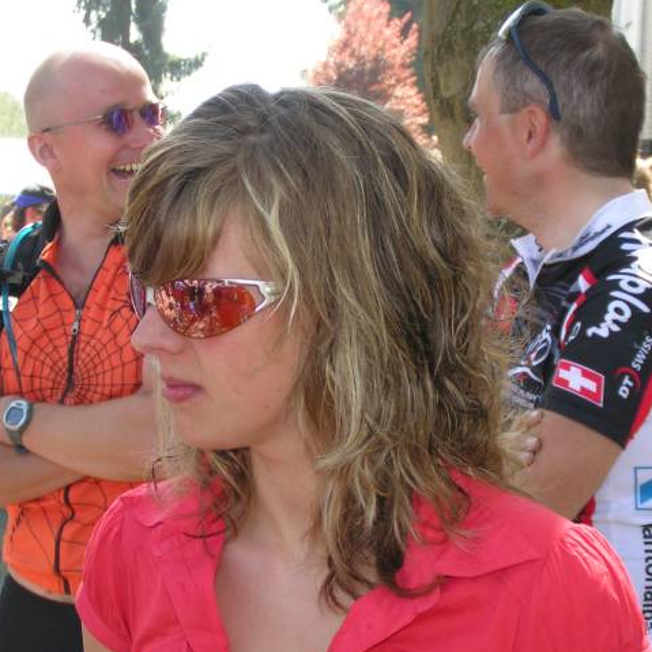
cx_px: 344
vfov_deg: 20.6
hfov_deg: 20.6
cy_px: 331
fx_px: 1790
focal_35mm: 84
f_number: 3.2
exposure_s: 1/125
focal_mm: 10
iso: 50
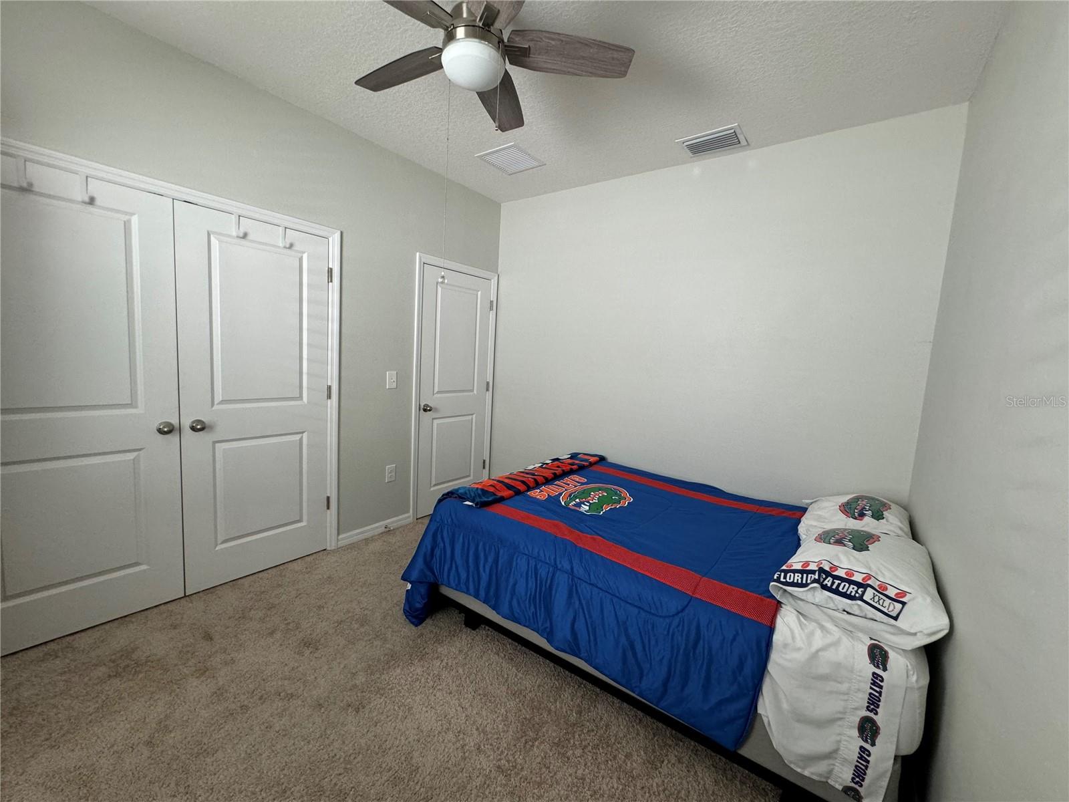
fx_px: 432
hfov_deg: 102.1
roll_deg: -3.1
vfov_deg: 85.7
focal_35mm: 14
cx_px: 534
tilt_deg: -6.4
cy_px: 401
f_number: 2.2
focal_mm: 2.22
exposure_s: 1/60
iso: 200
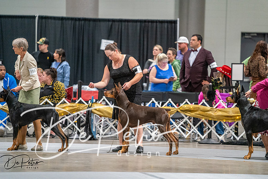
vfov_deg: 6.9
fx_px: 1489
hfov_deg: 10.3
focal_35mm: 200
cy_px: 90
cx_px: 134
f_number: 2.8
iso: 6400
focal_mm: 200
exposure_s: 1/250
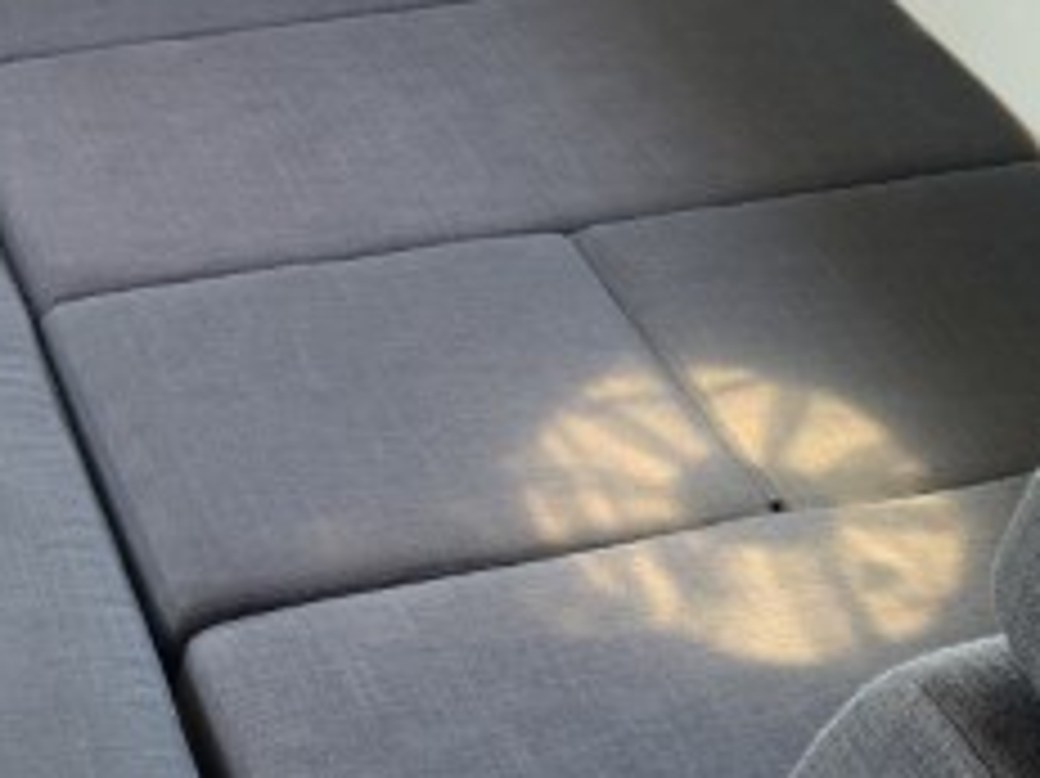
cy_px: 283
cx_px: -14
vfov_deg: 20.4
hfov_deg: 25.6
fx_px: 2162
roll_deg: -3.5
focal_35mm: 72
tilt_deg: -38.6
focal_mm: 4.25
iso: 200
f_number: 1.8
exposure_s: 1/60
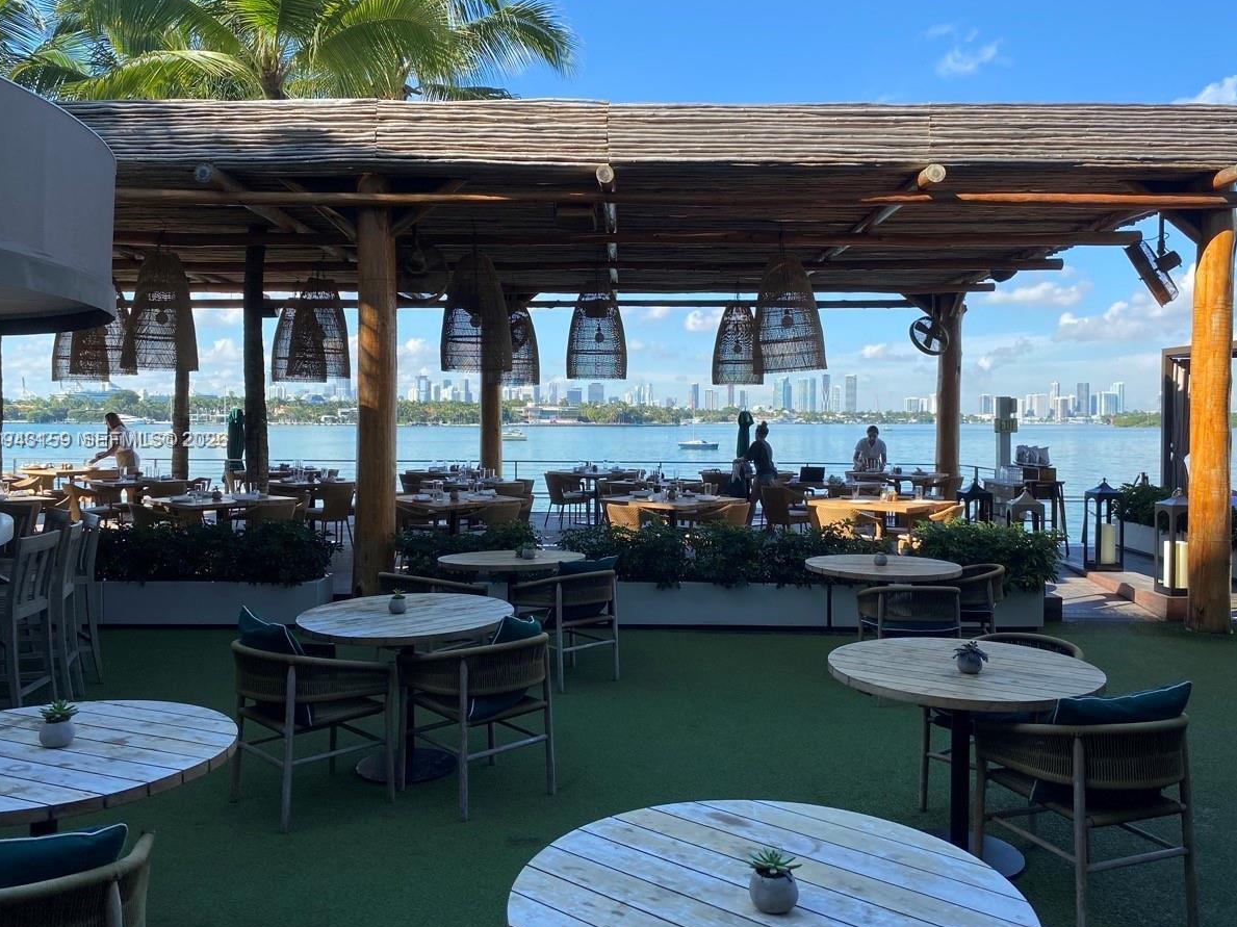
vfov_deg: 49.7
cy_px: 441
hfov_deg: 63.5
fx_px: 1000
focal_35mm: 28
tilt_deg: -1.8
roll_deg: -0.5
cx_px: 628
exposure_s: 1/1218
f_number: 1.8
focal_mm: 4.25
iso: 32
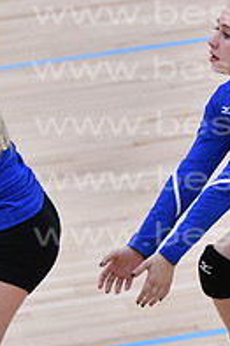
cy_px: 44
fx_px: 6148
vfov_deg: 3.2
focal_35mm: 640
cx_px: 320
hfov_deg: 2.1
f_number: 3.2
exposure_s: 1/1250
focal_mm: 145
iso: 6400
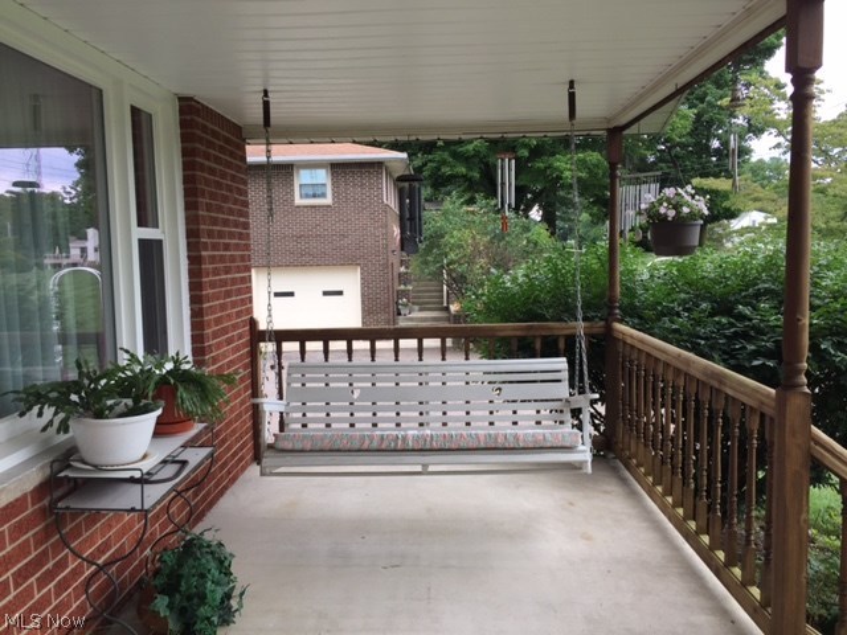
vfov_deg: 48.2
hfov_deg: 61.7
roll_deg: +0.4
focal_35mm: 29
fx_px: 710
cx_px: 424
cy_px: 318
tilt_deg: -6.2
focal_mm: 4.15
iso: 32
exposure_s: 1/316
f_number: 2.2
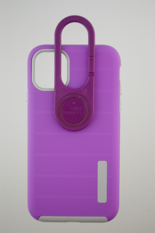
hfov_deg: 21.5
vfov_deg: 31.9
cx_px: 78
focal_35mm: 63
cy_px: 116
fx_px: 408
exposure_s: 1/20
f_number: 5.3
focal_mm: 42
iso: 800
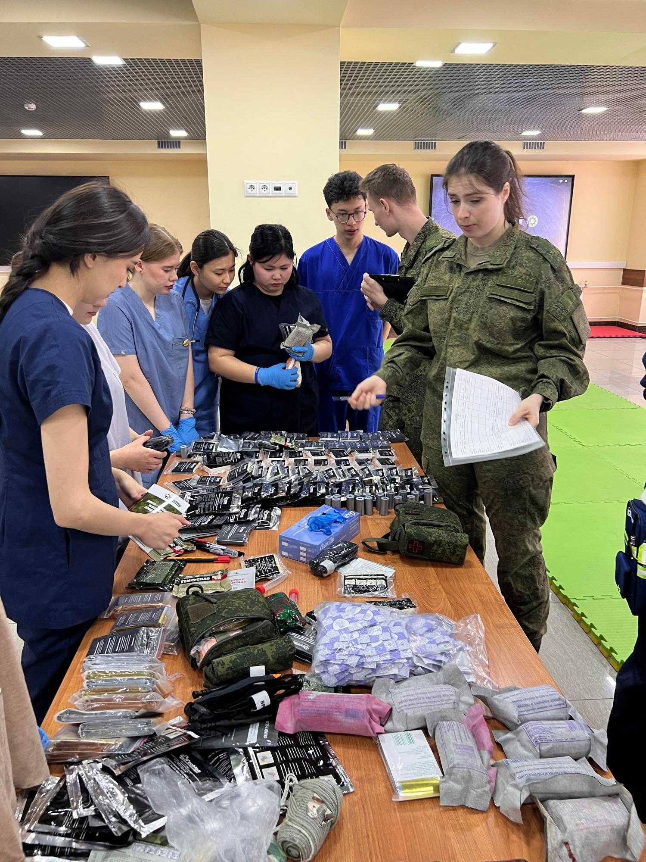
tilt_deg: -17.9
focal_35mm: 26
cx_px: 323
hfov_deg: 53.1
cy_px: 431
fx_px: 647
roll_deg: +0.8
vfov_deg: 67.3
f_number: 1.5
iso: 125
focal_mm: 5.7
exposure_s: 1/50
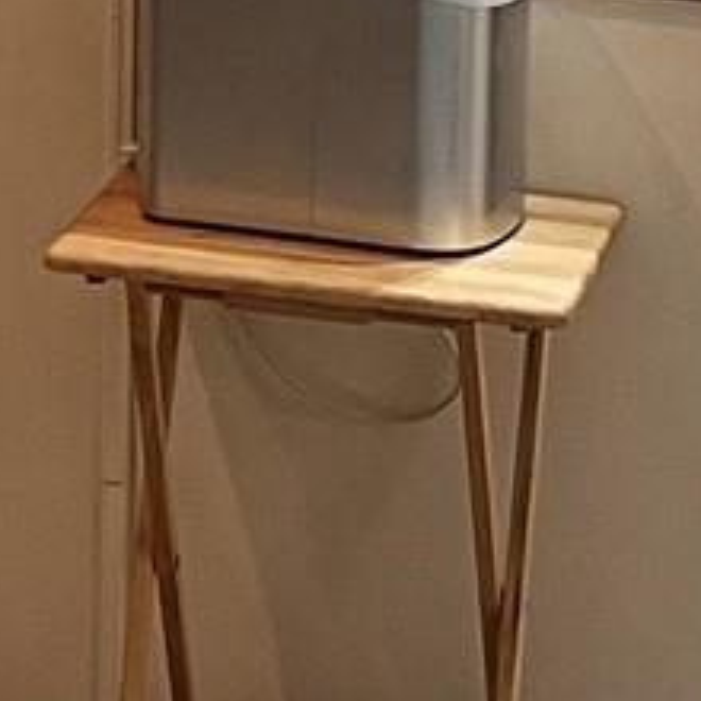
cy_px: -593
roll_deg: -1.5
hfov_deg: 8.0
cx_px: -331
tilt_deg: -7.2
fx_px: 4903
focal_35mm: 214
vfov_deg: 7.9
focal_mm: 5.7
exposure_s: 1/60
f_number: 1.5
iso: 200
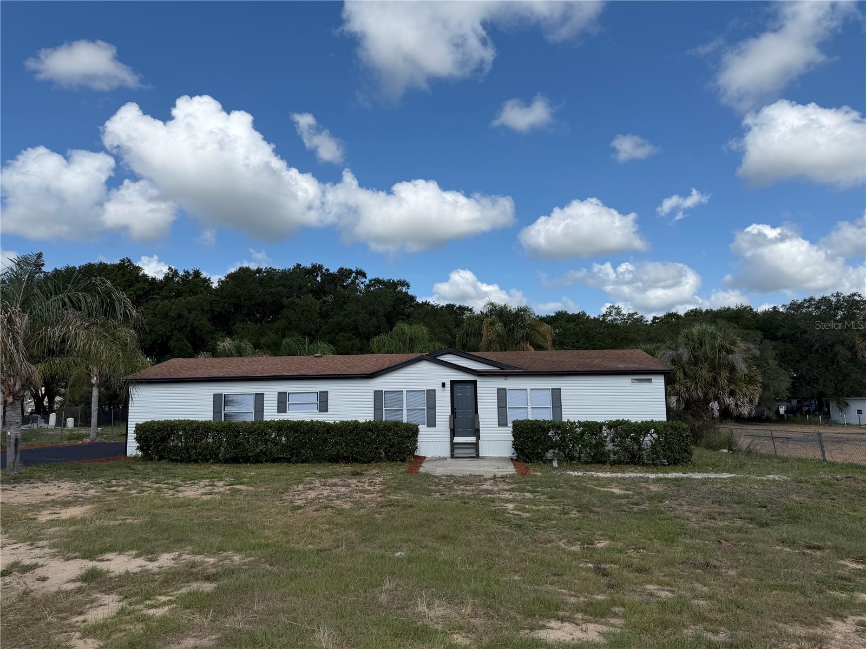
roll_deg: +0.3
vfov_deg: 56.8
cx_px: 433
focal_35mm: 24
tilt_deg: +5.7
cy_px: 324
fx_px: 600
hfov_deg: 71.6
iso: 80
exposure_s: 1/5714
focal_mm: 6.76
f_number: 1.78
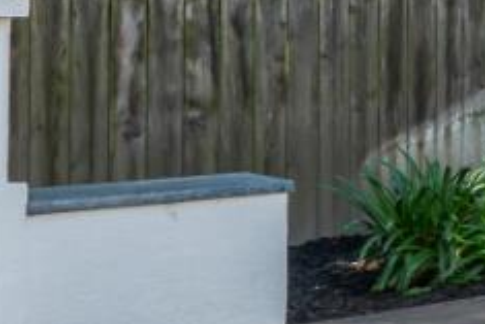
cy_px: 66
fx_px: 1375
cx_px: 972
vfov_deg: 13.4
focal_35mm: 102
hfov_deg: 15.8
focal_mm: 16
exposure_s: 1/40
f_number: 8
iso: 320
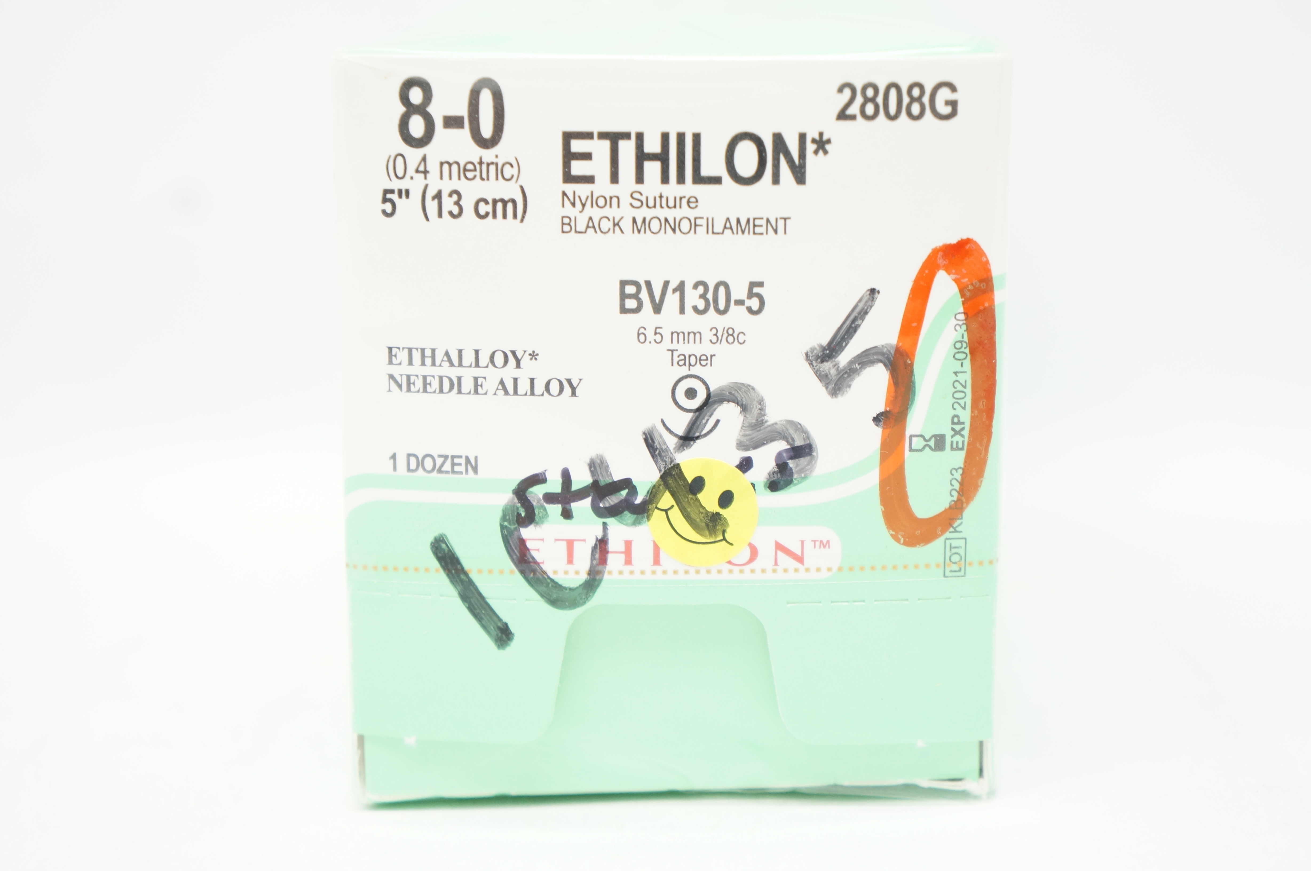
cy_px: 436
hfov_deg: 29.9
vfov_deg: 20.1
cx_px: 656
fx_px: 2455
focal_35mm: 68
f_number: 5.6
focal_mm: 45
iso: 800
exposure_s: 1/100
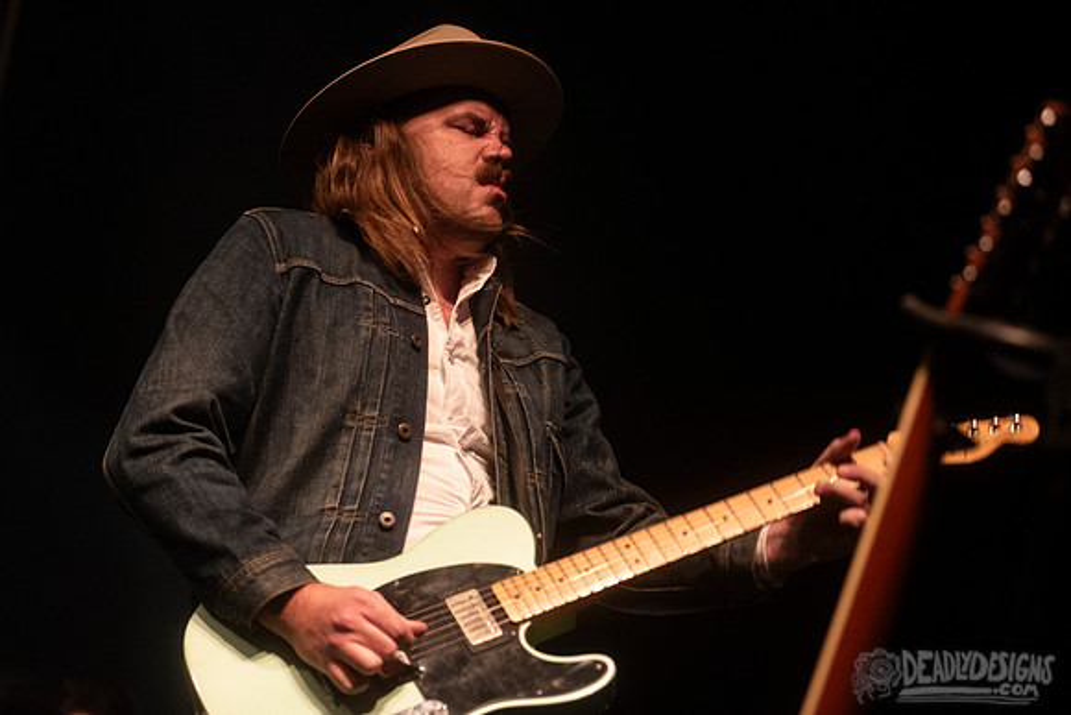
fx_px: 2587
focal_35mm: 87
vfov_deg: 15.7
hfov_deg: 23.4
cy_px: 336
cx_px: 489
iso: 2500
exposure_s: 1/125
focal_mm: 80
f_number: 3.2
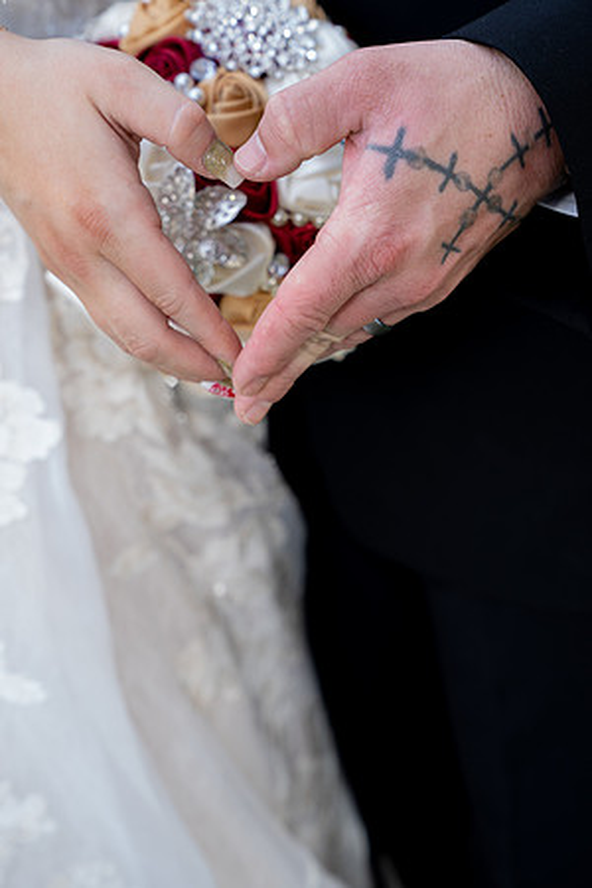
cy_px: 444
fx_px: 1406
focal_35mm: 57
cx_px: 296
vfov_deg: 35.1
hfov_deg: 23.8
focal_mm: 57
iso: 500
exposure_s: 1/125
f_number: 5
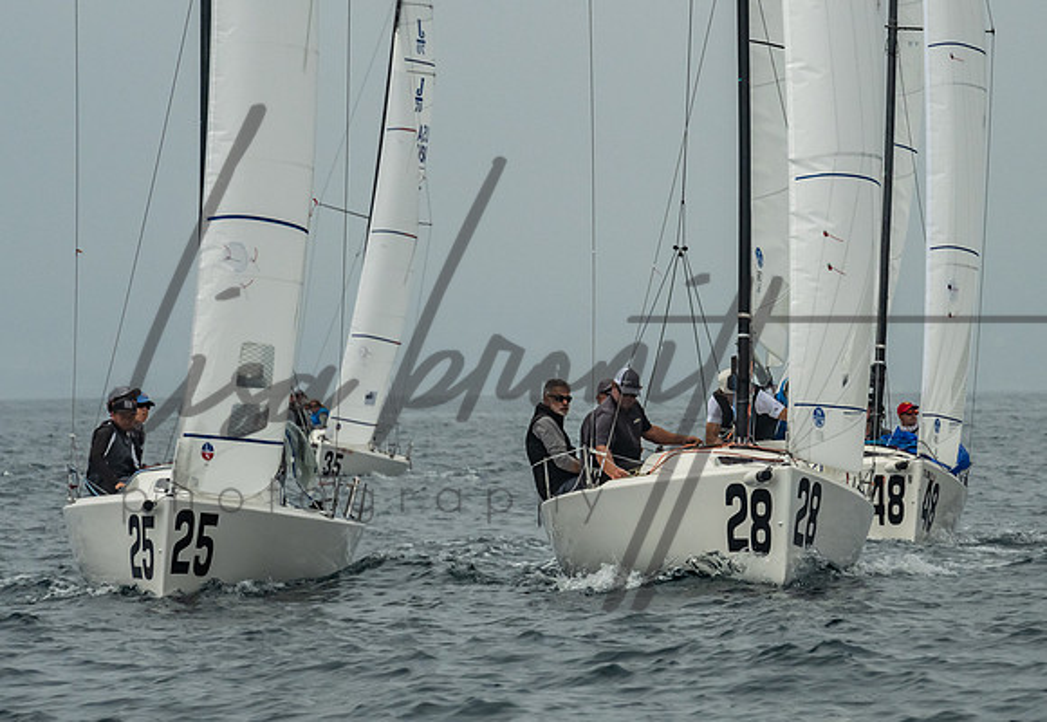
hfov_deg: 6.5
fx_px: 9199
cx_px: 642
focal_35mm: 313
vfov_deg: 4.5
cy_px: 255
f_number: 9
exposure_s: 1/3200
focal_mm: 200
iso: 800
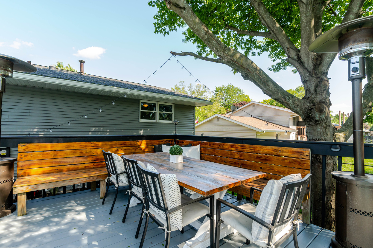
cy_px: 124
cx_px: 186
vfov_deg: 72.1
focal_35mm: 16
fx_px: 171
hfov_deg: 95.0
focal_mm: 11
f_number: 8
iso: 200
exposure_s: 1/30
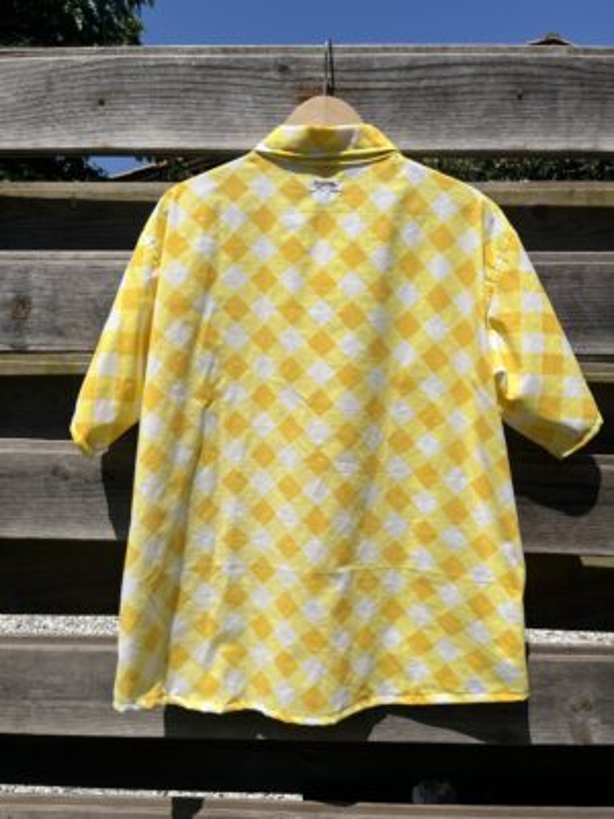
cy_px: 410
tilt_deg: -4.3
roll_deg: -1.6
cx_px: 307
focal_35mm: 26
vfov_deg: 67.3
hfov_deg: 53.1
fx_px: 615
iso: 50
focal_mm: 5.1
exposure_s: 1/8403
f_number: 1.6
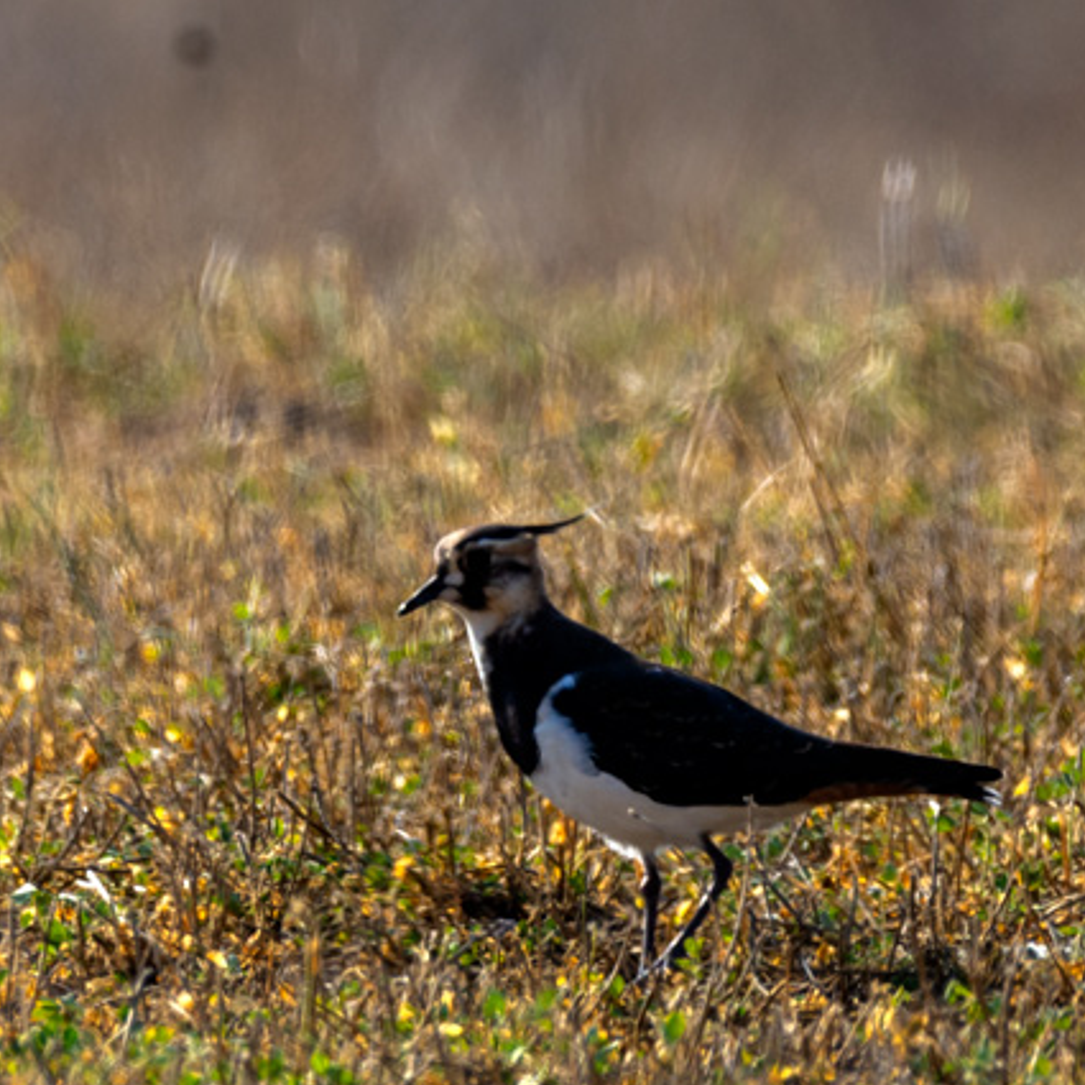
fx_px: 67022
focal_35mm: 1890
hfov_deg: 0.9
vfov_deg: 0.9
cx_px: 454
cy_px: 728
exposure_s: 1/500
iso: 360
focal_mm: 600
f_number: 9
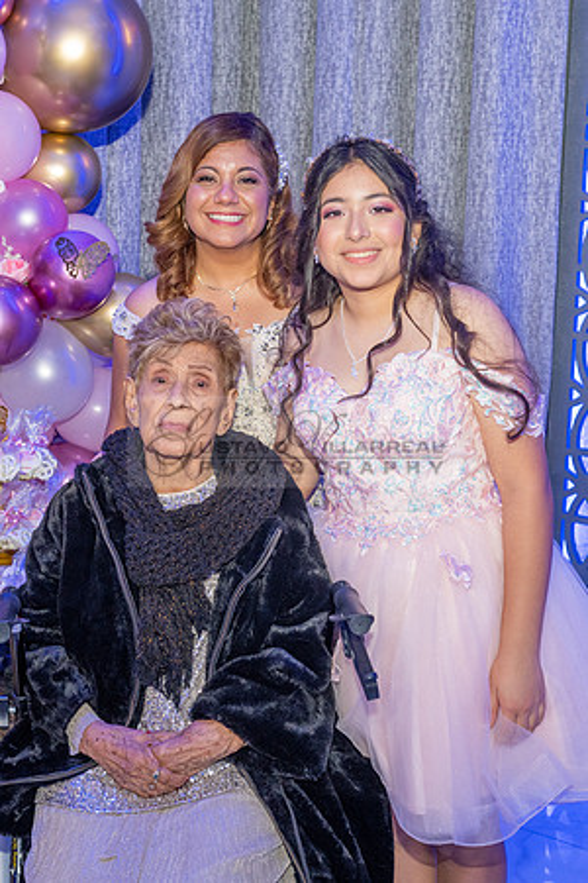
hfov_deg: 26.4
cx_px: 241
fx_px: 1249
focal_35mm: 51
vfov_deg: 38.9
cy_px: 442
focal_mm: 34
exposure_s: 1/125
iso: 1000
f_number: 4.5
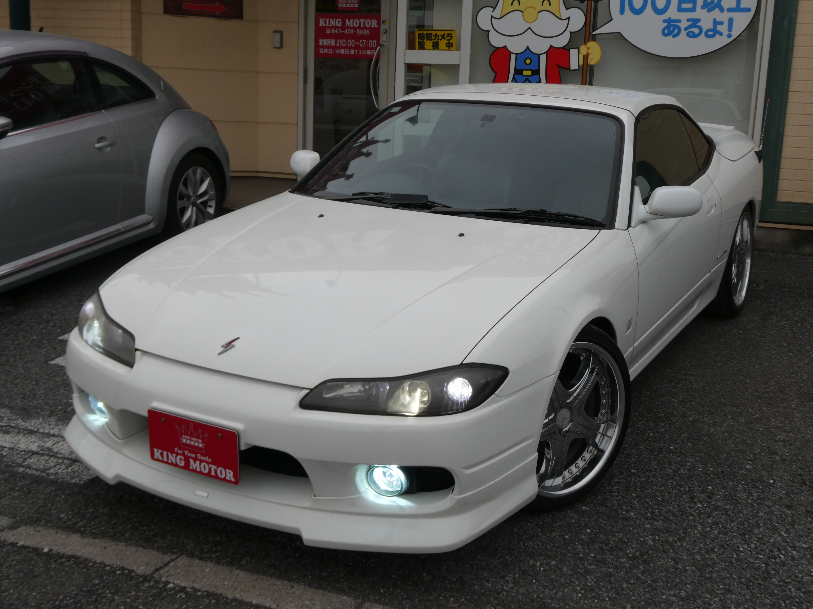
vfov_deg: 36.0
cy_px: 304
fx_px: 939
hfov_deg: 46.8
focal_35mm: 40
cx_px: 406
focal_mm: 7.2
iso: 80
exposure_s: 1/400
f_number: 4.5
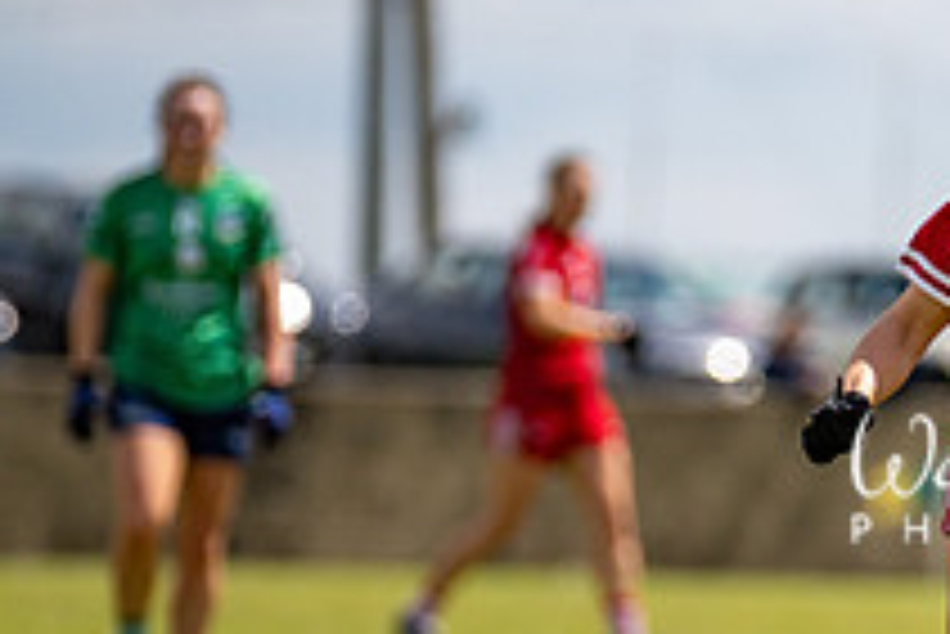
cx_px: 1144
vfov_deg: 2.1
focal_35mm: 659
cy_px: 389
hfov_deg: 3.1
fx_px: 17402
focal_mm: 240
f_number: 2.8
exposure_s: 1/6400
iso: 140
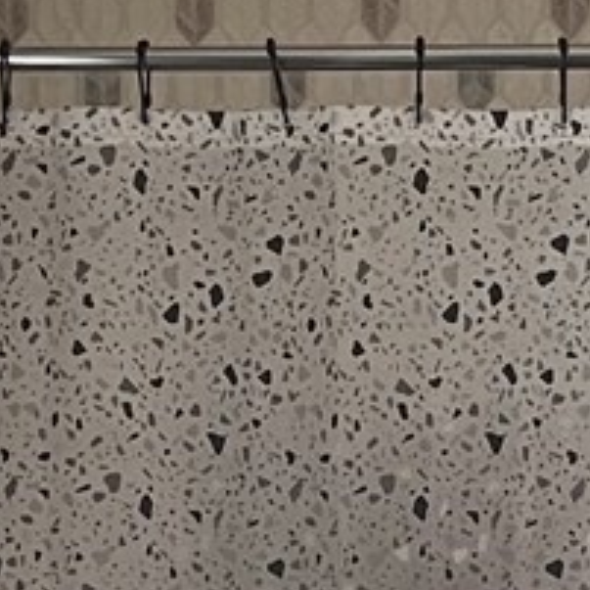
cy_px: 969
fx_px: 3394
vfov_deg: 9.6
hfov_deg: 9.9
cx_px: 431
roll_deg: +0.8
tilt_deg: -8.8
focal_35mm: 176
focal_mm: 5.1
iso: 160
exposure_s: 1/60
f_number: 1.6
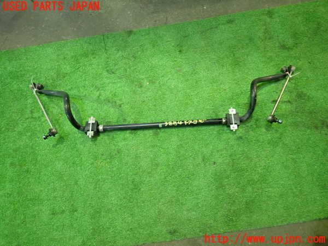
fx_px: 237
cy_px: 123
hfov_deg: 69.4
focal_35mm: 25
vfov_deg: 54.9
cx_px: 164
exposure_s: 1/30
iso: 500
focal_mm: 4.5
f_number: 2
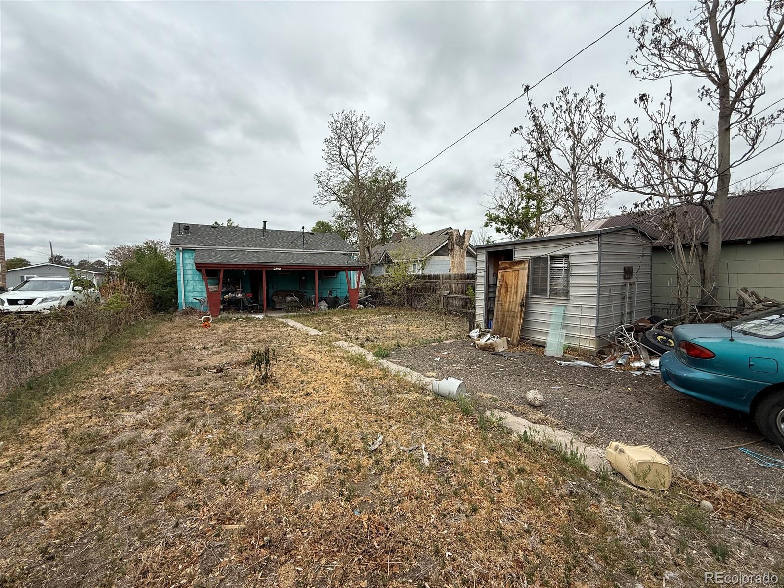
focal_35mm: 14
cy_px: 294
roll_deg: -0.1
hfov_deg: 102.1
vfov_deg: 85.7
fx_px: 317
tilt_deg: -2.2
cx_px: 392
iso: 50
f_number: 2.2
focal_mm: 2.22
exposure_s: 1/1795
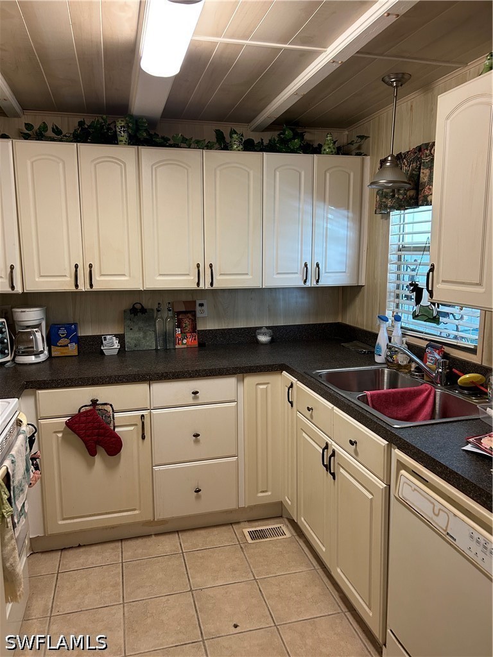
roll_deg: -0.8
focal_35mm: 26
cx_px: 246
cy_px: 328
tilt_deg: -9.0
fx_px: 494
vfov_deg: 67.3
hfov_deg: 53.1
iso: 160
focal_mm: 5.7
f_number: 1.5
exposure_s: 1/60
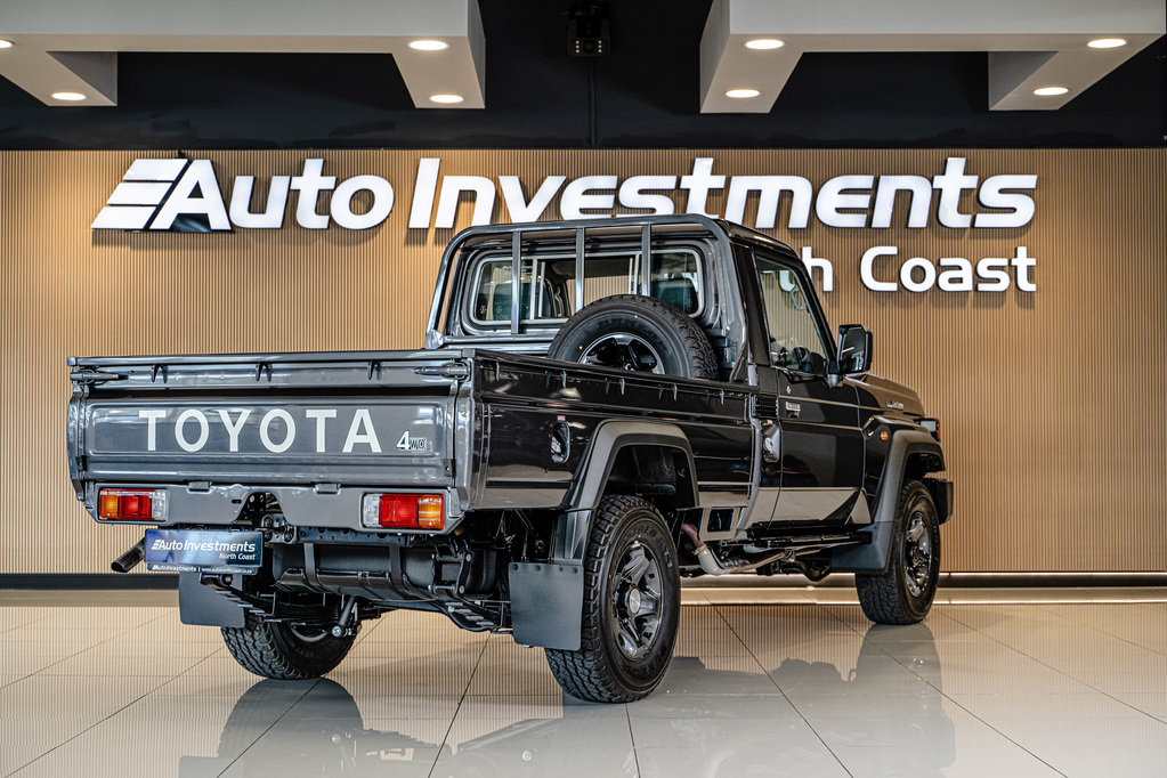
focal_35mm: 56
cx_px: 584
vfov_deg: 24.2
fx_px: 1815
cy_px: 389
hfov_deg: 35.6
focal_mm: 56
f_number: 4
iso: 640
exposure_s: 1/200
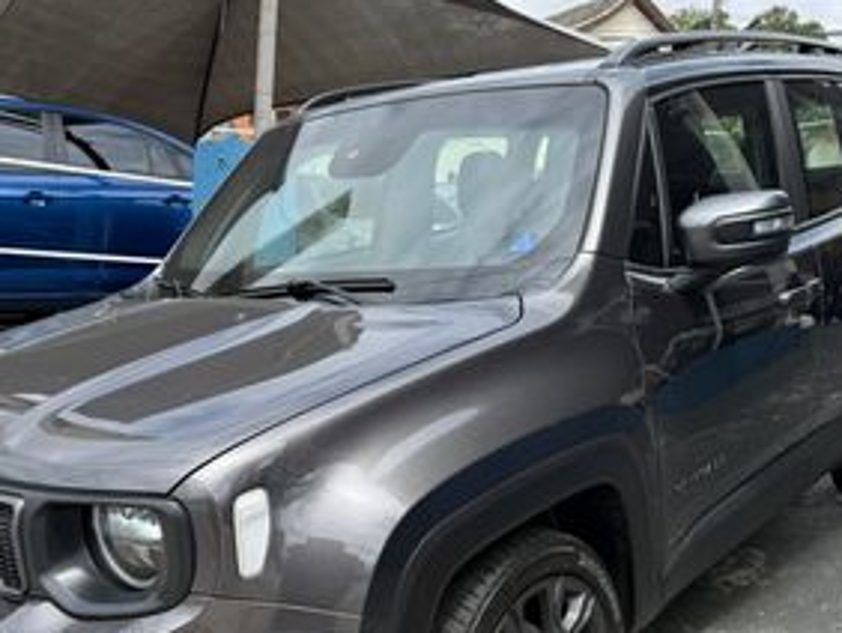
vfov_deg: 35.2
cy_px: 472
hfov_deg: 46.7
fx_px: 974
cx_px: 391
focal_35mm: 40
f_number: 1.78
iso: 80
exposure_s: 1/2370
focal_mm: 6.76
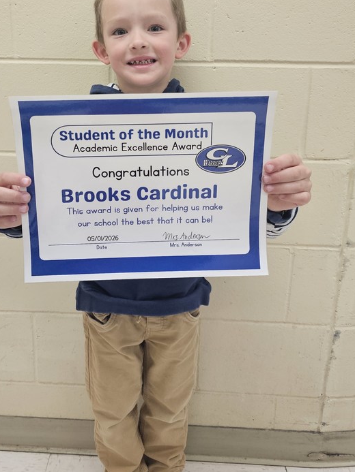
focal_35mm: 34
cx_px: 144
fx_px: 465
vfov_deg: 53.0
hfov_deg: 41.6
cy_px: 159
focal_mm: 6.3
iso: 250
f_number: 1.7
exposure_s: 1/170
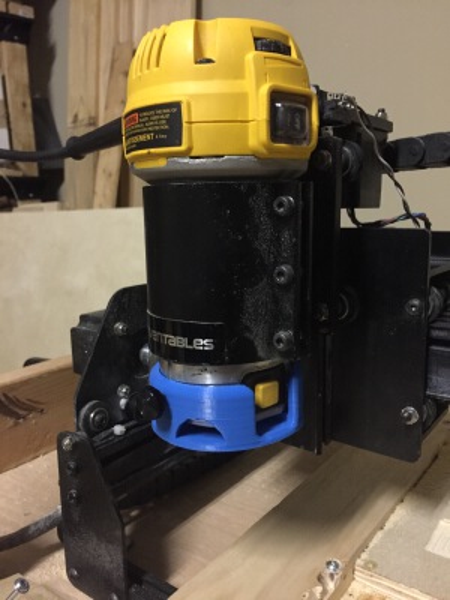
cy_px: 300
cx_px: 225
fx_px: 503
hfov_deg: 48.2
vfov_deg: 61.7
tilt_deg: -10.1
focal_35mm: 29
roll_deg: +2.3
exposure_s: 1/15
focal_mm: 4.15
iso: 640
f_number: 2.2
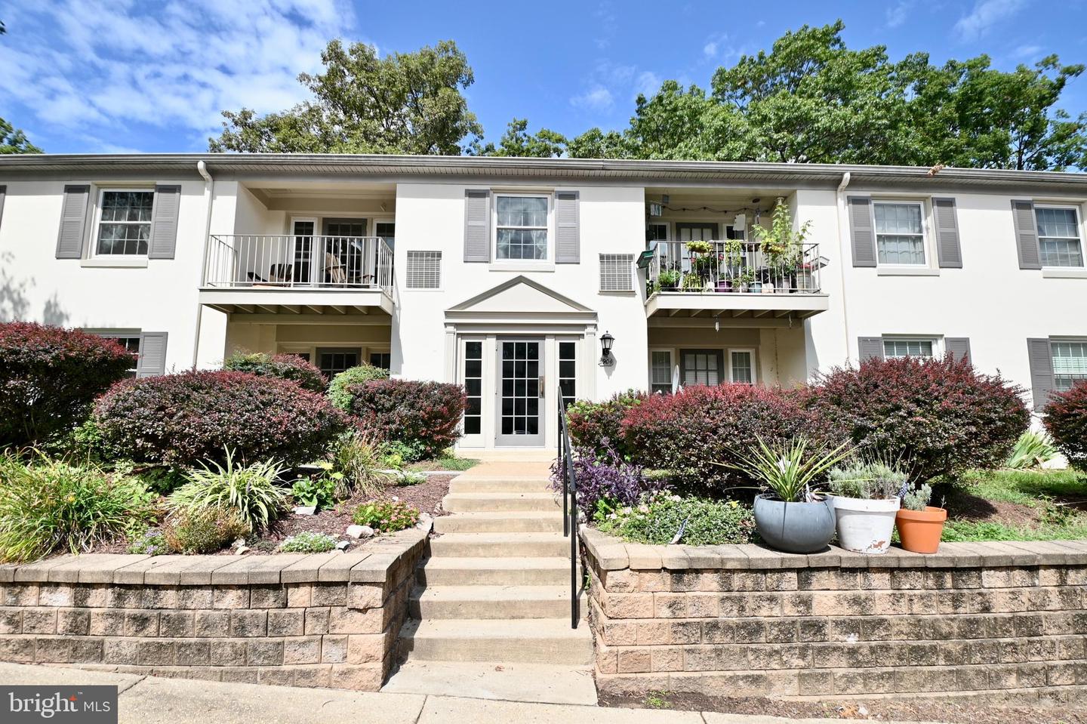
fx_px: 483
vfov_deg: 73.7
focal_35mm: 16
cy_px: 362
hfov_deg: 96.8
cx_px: 544
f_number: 7.1
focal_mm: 11
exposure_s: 1/320
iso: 100
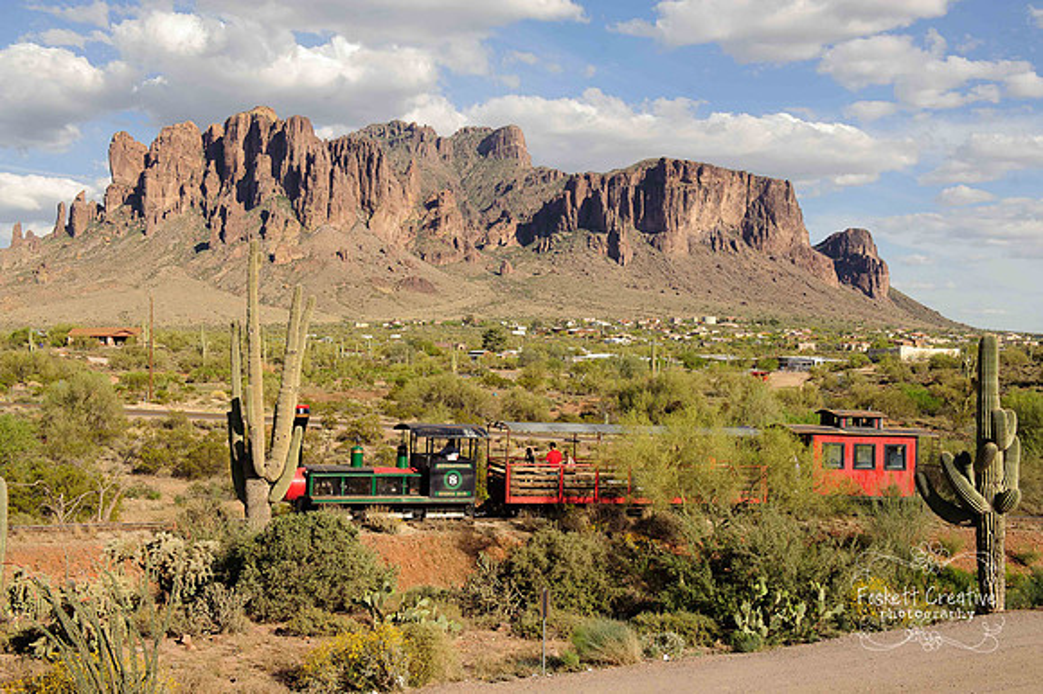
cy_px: 347
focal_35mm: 34
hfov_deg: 55.8
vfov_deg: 38.8
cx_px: 522
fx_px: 984
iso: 200
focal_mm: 34
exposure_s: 1/400
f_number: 10
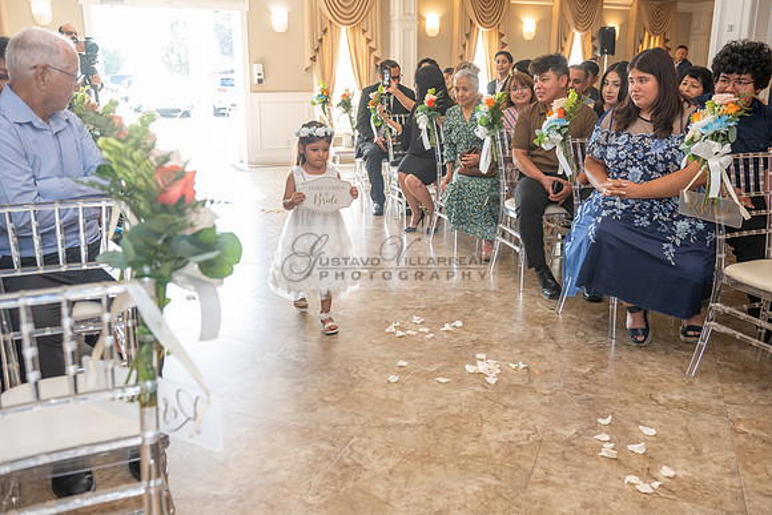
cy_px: 258
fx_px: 686
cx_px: 386
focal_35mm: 32
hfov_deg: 58.7
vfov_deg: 41.1
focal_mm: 32
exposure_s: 1/200
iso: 1250
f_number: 4.5
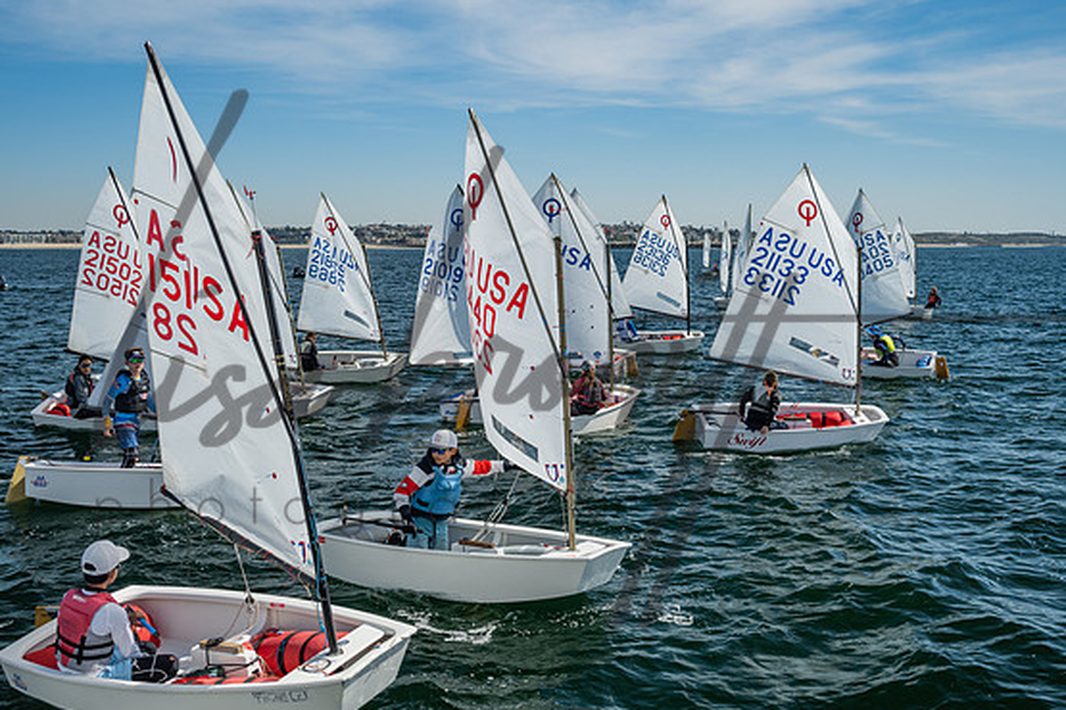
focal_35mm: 42
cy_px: 333
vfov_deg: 31.9
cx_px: 555
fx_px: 1244
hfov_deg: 46.4
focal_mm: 36
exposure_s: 1/160
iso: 100
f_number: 8
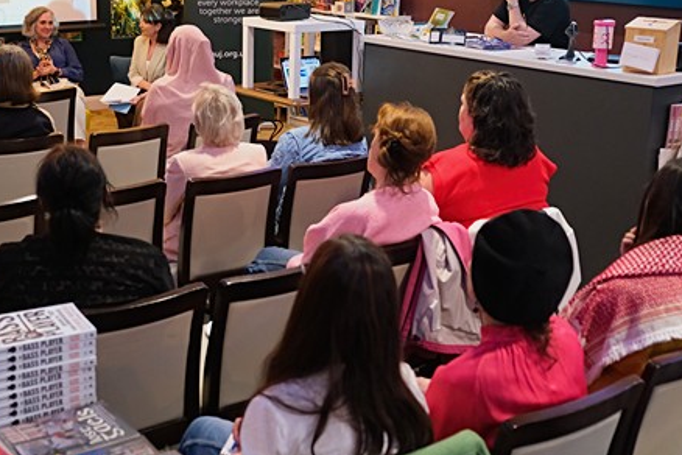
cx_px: 248
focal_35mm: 52
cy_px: 179
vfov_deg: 25.9
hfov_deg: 37.9
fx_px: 985
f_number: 3.2
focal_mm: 25.4
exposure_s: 1/80
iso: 3200
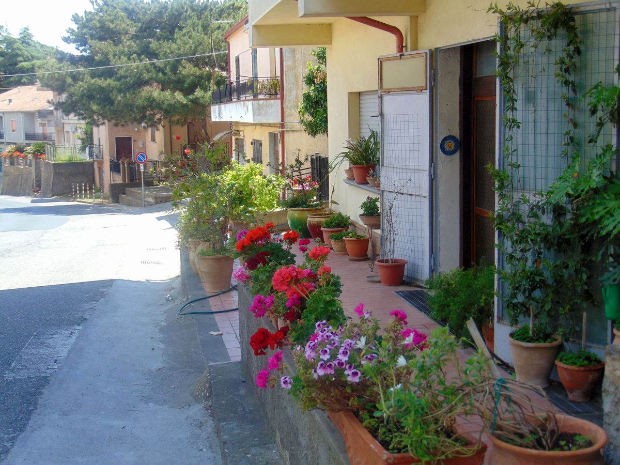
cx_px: 310
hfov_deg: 38.2
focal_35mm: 50
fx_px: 896
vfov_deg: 29.1
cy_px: 232
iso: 80
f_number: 3.5
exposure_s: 1/250
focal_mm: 9
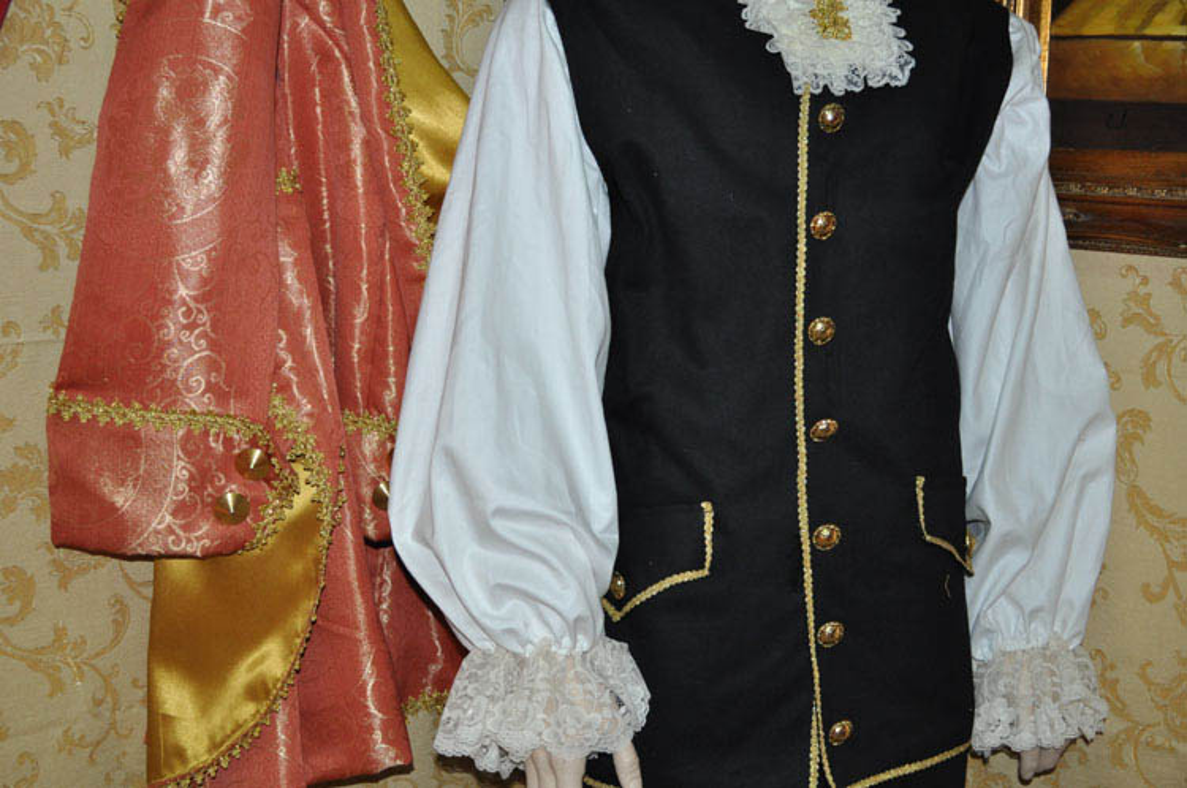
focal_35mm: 51
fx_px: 1679
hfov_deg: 38.9
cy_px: 394
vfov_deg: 26.4
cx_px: 594
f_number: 5
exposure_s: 1/60
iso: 800
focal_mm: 34
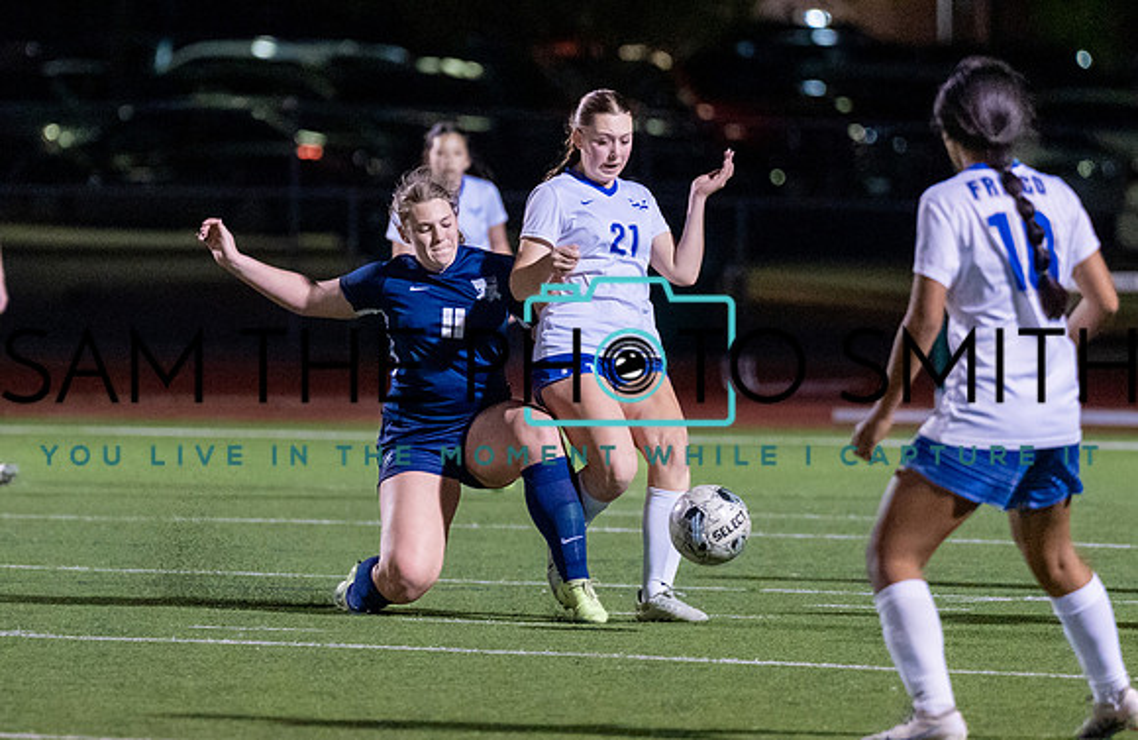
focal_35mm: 427
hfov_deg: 4.9
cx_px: 456
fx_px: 13383
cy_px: 333
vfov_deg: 3.2
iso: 3200
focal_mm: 200
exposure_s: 1/1000
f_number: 2.8
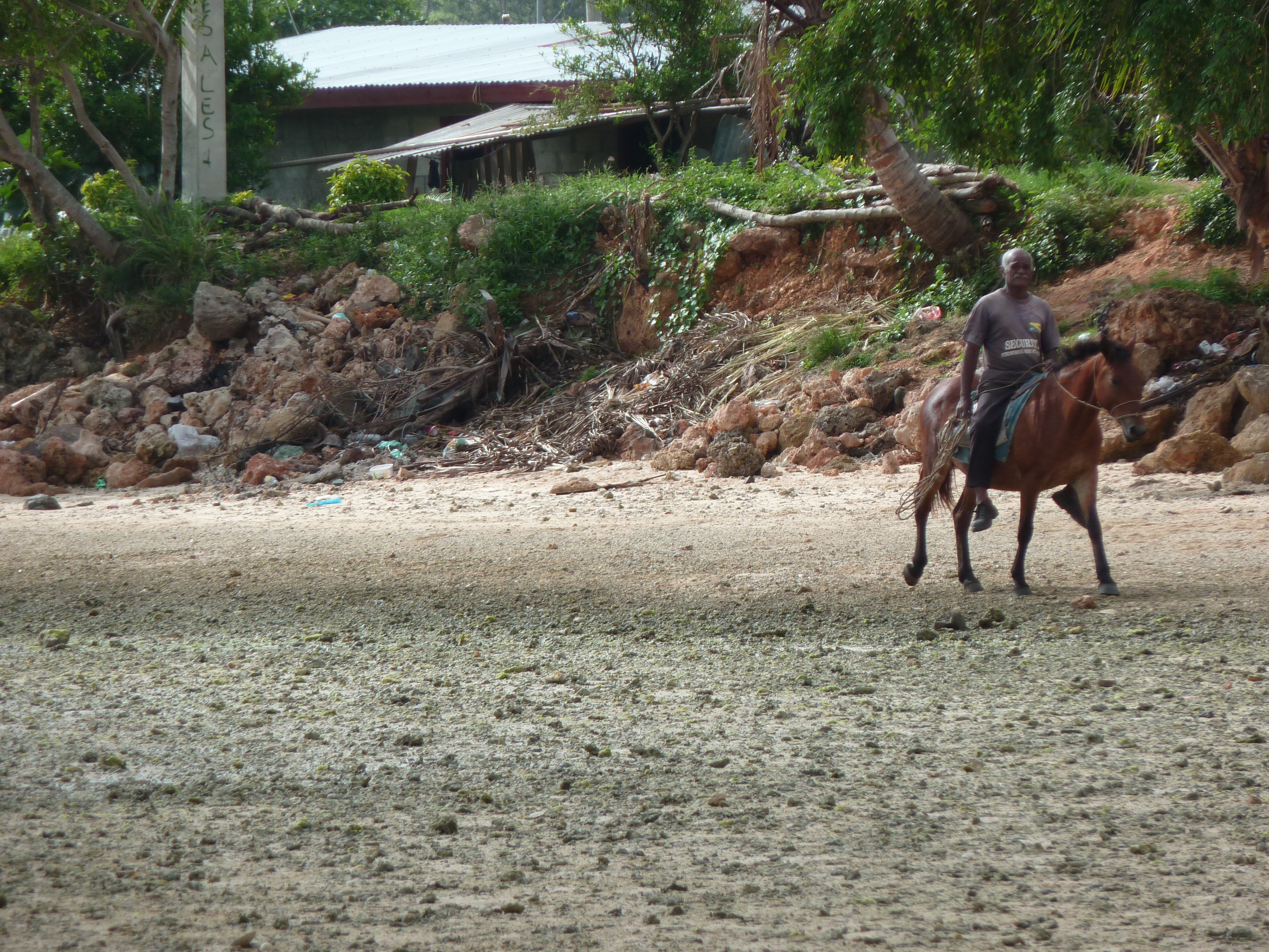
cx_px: 634
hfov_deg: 6.6
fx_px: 10998
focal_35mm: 300
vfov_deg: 5.0
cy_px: 476
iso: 80
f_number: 4.9
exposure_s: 1/320
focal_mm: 49.2
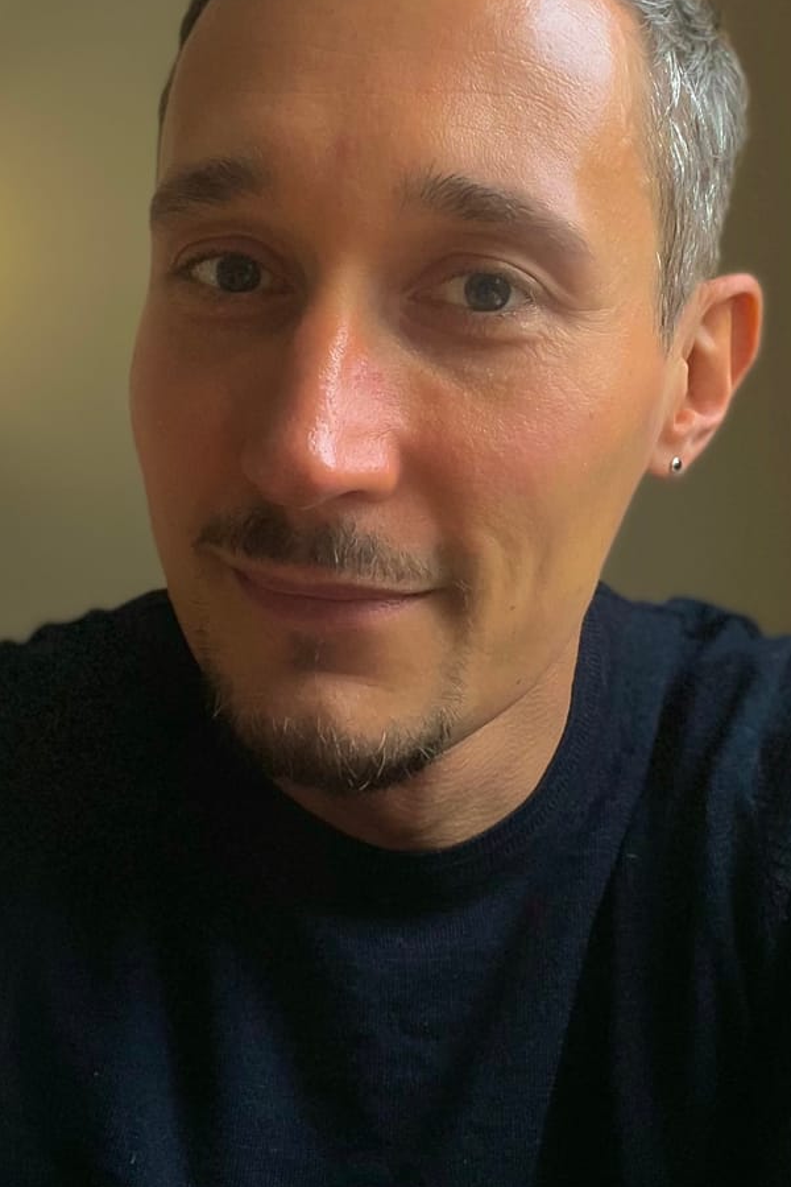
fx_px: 1714
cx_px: 424
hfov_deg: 26.0
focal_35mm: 52
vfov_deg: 38.1
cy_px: 513
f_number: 2.2
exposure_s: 1/59
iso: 125
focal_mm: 2.71
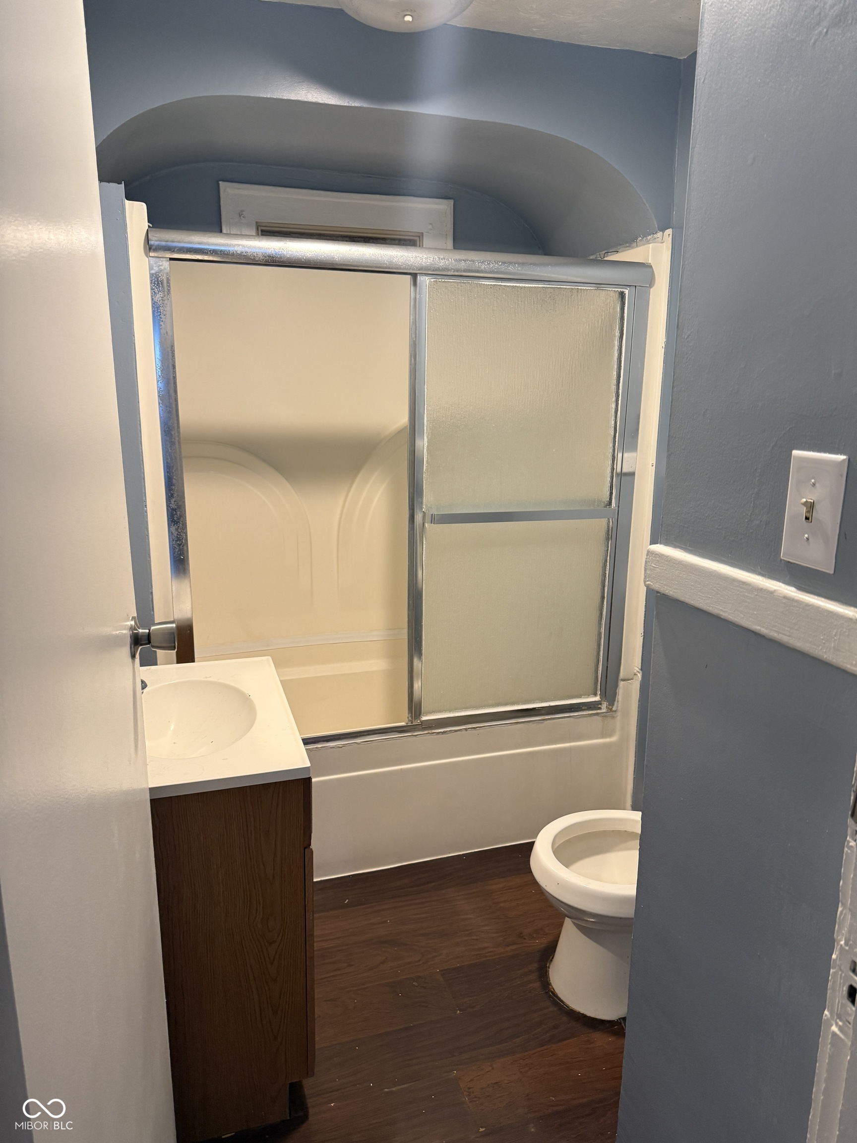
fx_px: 792
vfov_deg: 71.6
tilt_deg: -12.2
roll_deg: +0.3
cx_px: 428
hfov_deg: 56.8
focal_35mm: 24
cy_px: 572
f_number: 1.78
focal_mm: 6.76
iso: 250
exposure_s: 1/60
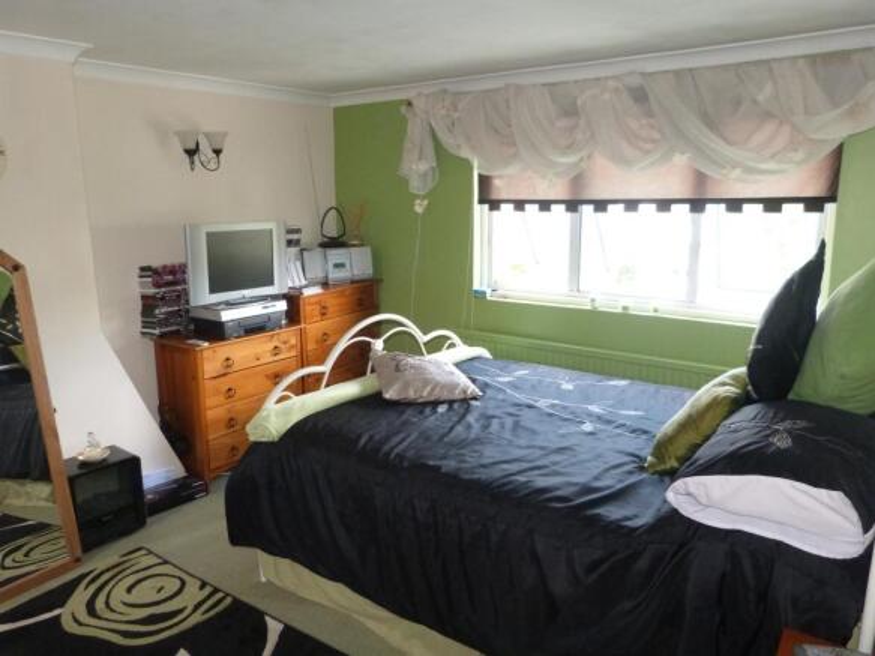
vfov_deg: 54.9
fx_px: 632
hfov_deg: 69.4
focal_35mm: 25
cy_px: 328
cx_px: 438
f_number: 2.8
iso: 400
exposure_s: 1/60
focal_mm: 4.5
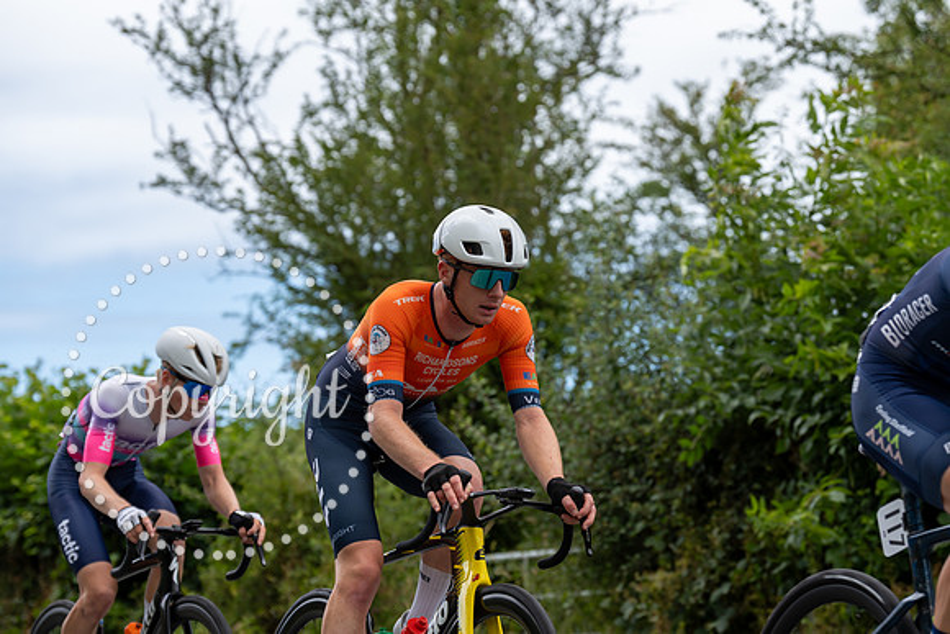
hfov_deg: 18.4
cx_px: 475
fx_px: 2930
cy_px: 317
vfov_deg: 12.3
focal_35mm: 111
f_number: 4
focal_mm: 111
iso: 250
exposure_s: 1/1250
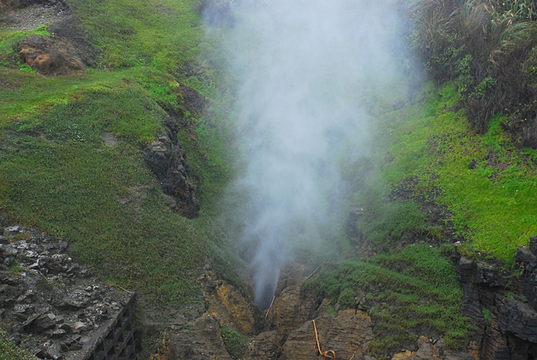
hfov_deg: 37.8
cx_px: 268
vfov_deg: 25.8
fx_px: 784
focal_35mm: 52
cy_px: 180
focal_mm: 35
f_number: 5.6
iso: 400
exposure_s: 1/160
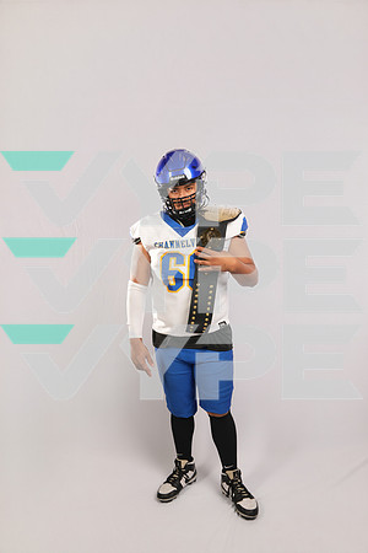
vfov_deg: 73.7
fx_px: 368
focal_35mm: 24
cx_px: 184
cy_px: 276
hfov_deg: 53.1
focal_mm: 24
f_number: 7.1
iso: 200
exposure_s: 1/100
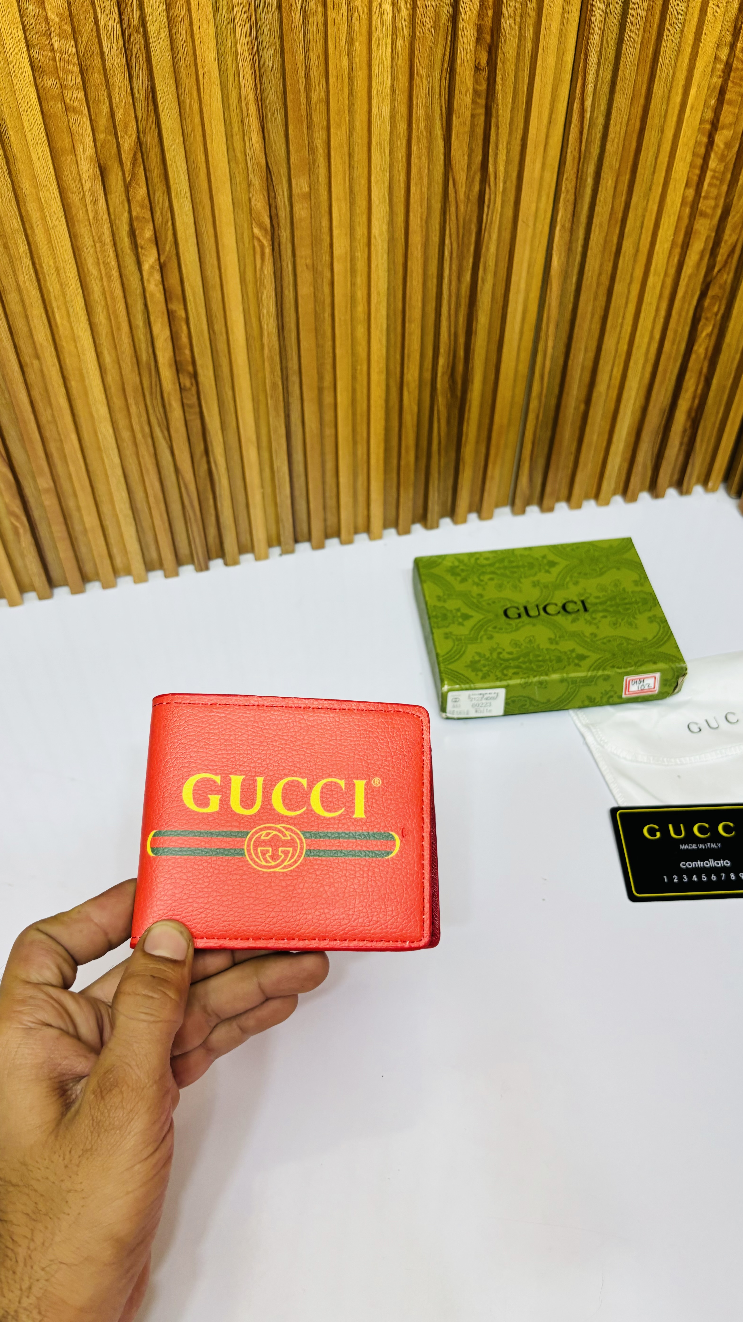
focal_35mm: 29
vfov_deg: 66.1
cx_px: 375
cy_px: 650
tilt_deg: -47.5
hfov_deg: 40.2
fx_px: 1016
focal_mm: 5.96
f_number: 1.6
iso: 125
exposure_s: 1/100
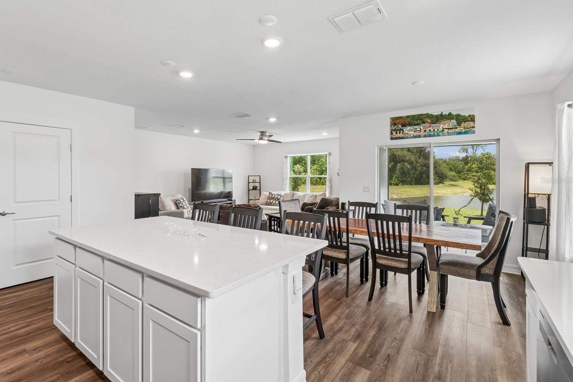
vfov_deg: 73.6
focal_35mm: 16
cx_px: 269
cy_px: 180
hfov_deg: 96.6
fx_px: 255
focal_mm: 10
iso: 100
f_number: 7.1
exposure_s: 1/10
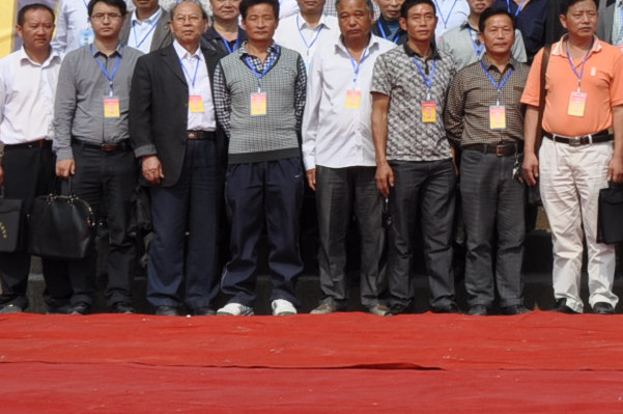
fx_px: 2312
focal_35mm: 134
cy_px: -35
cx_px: 887
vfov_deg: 10.1
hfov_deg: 14.5
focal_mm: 25
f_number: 14
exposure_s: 1/200
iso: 200
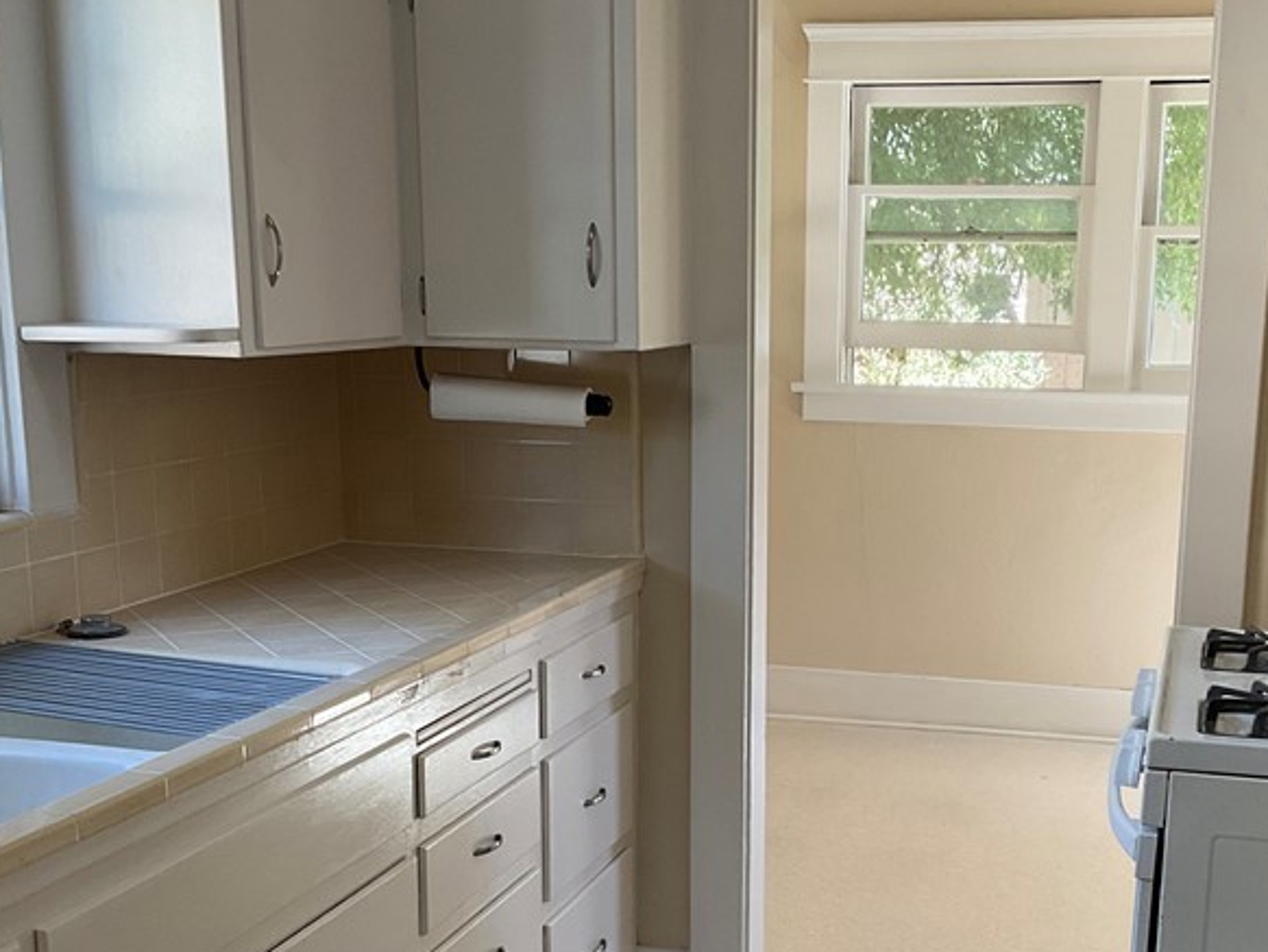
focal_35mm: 51
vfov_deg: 28.3
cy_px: 684
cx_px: 754
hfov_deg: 37.3
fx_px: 1869
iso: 50
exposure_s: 1/60
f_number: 1.8
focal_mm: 3
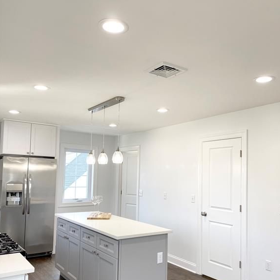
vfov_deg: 52.3
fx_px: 284
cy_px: 165
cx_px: 140
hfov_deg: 52.5
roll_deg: -1.8
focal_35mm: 31
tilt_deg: +2.7
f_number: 1.8
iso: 64
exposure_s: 1/60
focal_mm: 4.25
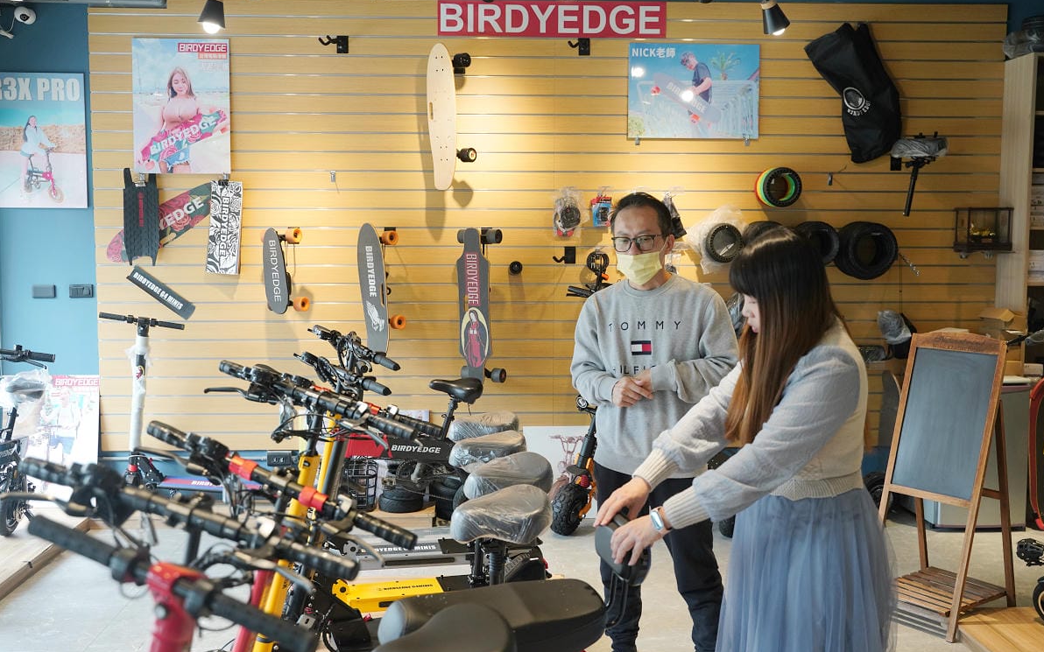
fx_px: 1110
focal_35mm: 39
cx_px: 525
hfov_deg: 50.4
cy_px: 325
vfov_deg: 32.8
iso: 1600
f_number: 4
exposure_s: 1/160
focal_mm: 38
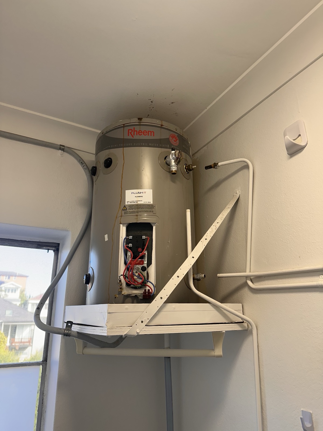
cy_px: 216
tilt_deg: +17.6
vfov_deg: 71.6
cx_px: 162
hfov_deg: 56.8
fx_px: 299
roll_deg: -0.5
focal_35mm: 24
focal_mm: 6.86
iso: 80
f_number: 1.78
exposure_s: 1/100
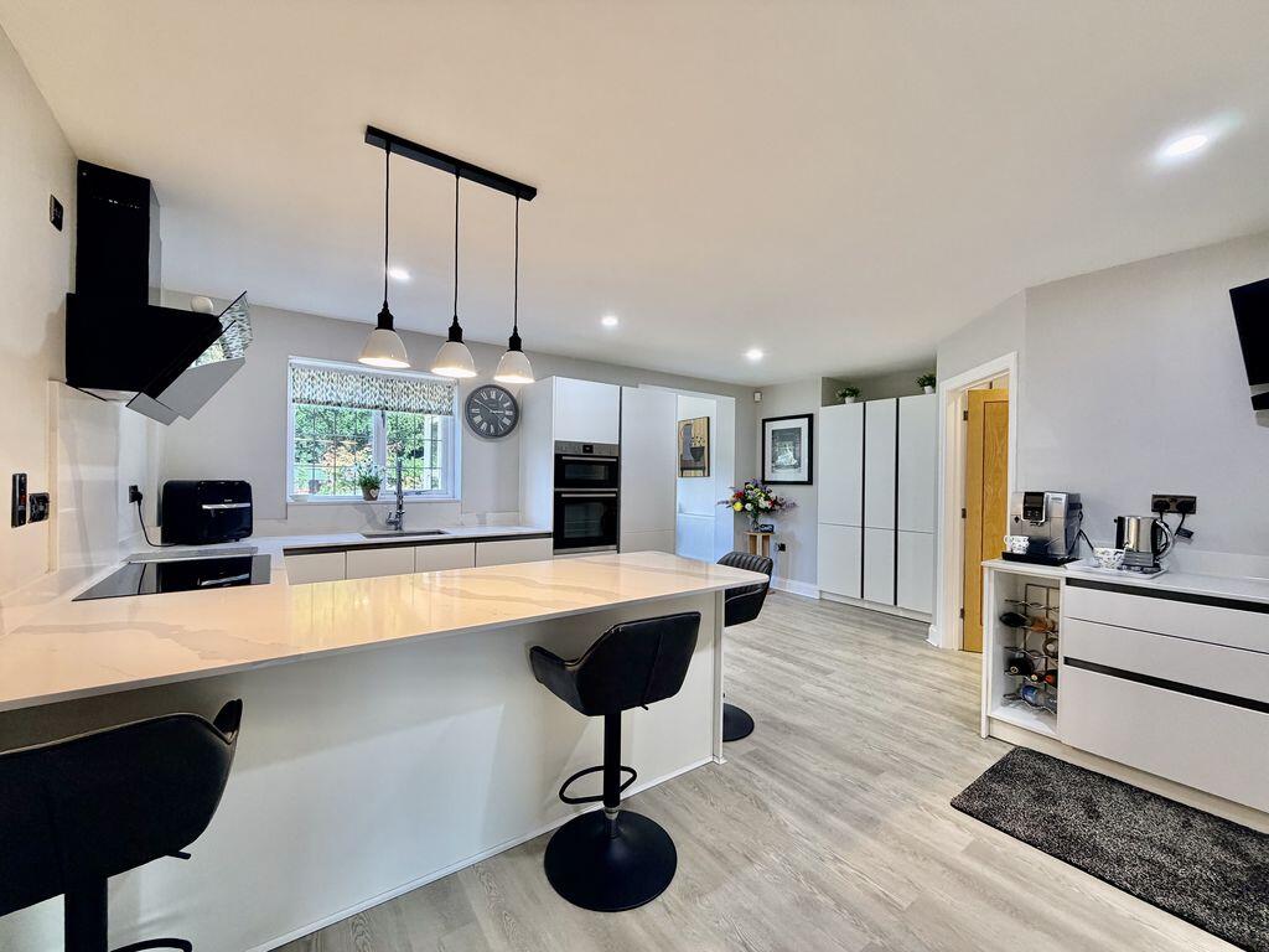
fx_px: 513
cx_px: 634
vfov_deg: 85.7
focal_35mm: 14
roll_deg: -0.9
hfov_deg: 102.1
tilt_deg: +0.2
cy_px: 476
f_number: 2.2
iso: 250
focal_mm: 2.22
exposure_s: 1/100
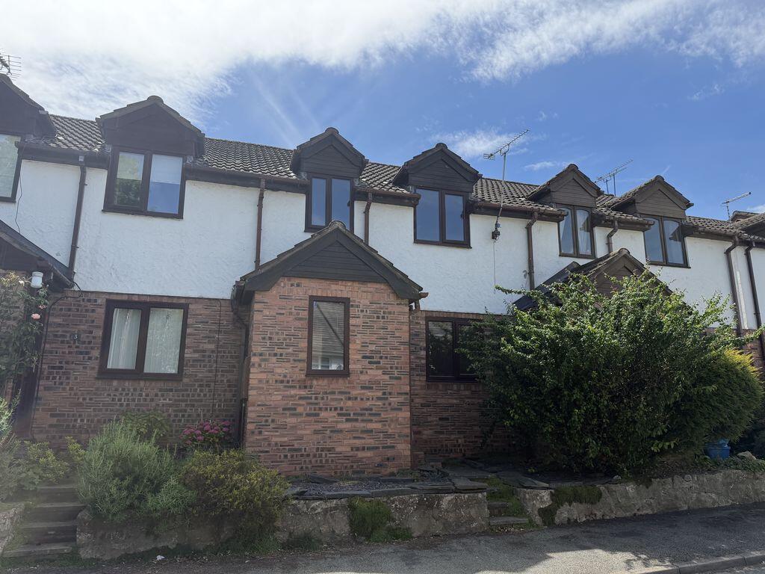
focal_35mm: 24
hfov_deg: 71.6
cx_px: 382
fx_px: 530
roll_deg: -0.1
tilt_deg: +13.1
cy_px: 287
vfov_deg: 56.8
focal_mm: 6.76
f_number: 1.78
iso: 125
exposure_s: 1/4975
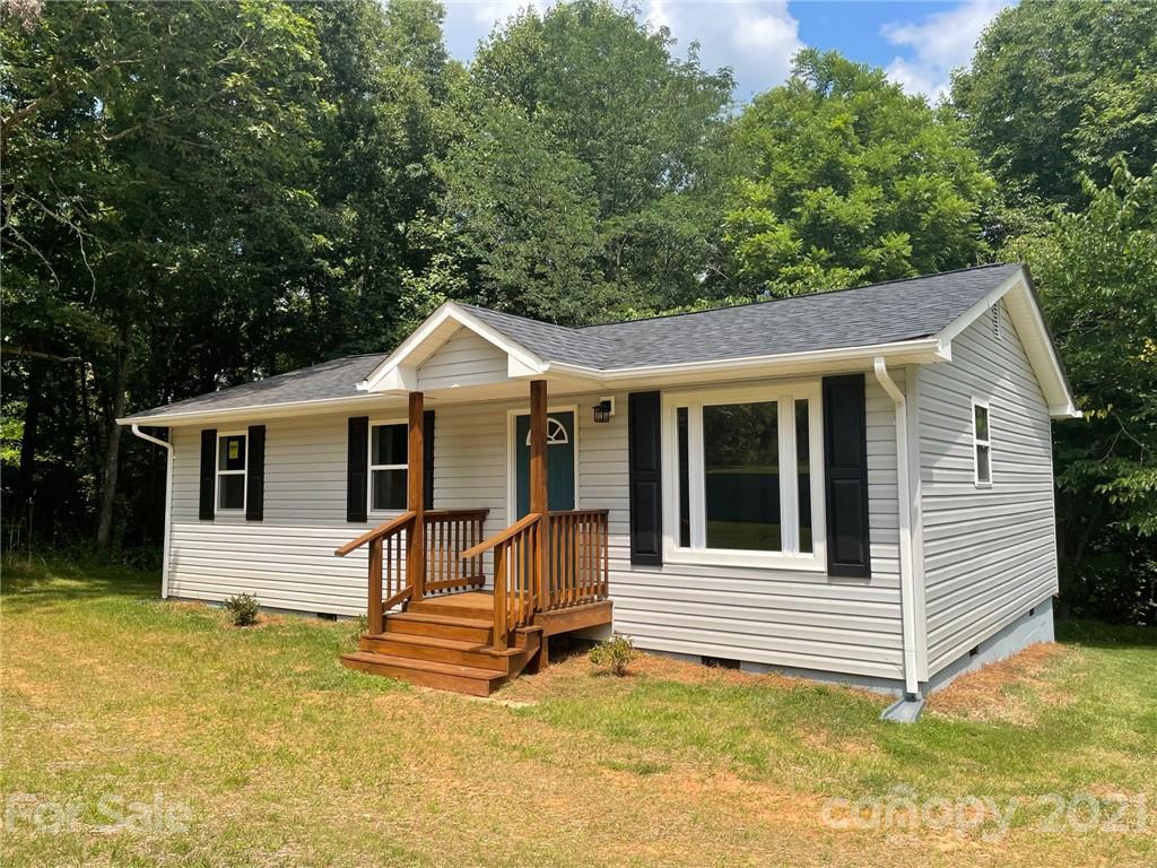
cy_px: 434
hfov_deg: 67.3
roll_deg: +0.8
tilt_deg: +4.0
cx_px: 578
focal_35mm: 26
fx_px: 869
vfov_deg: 53.1
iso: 32
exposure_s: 1/3040
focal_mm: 4.2
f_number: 1.6
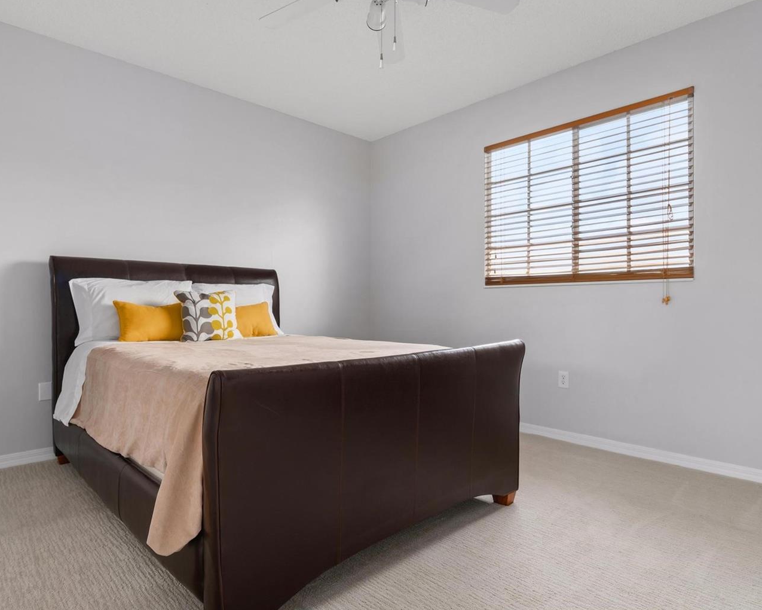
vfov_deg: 68.1
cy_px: 310
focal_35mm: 20
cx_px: 371
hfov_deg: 80.4
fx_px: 451
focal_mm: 17
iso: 400
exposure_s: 1/25
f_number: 8
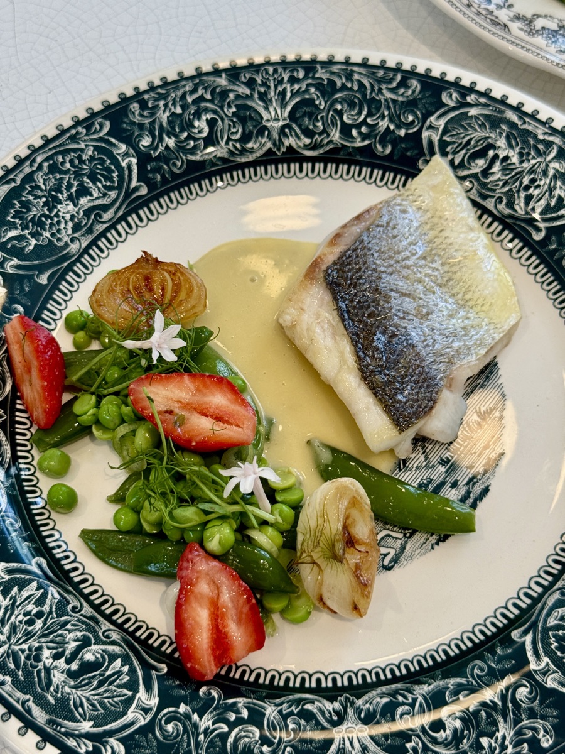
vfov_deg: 39.7
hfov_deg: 30.3
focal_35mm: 48
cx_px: 282
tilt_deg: -61.0
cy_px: 377
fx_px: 1045
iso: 80
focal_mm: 6.76
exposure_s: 1/100
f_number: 1.78
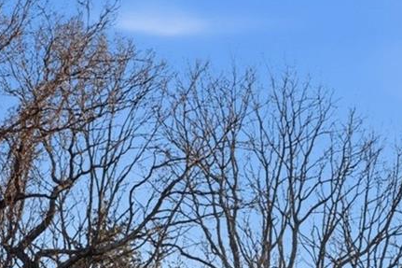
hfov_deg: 15.4
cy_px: 523
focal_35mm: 133
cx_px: 234
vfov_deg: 9.6
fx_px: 1485
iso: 320
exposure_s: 1/1600
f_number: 2.8
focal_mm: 14.4
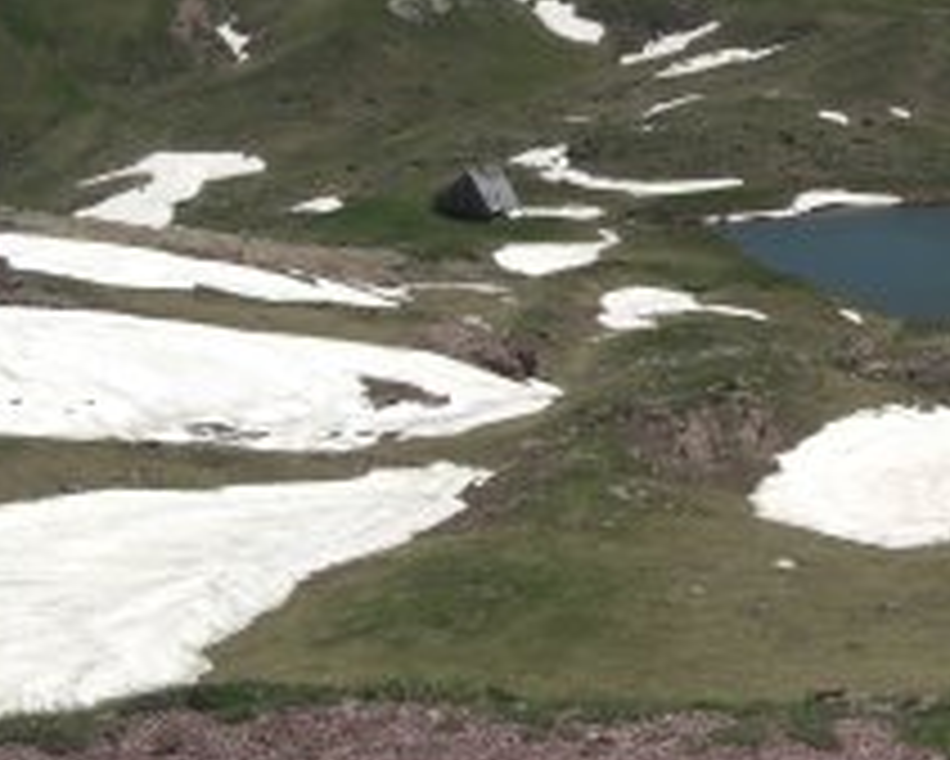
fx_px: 2475
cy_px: -65
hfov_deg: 21.4
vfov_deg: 16.9
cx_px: 788
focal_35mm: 88
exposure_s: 1/320
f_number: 8
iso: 80
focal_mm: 7.9
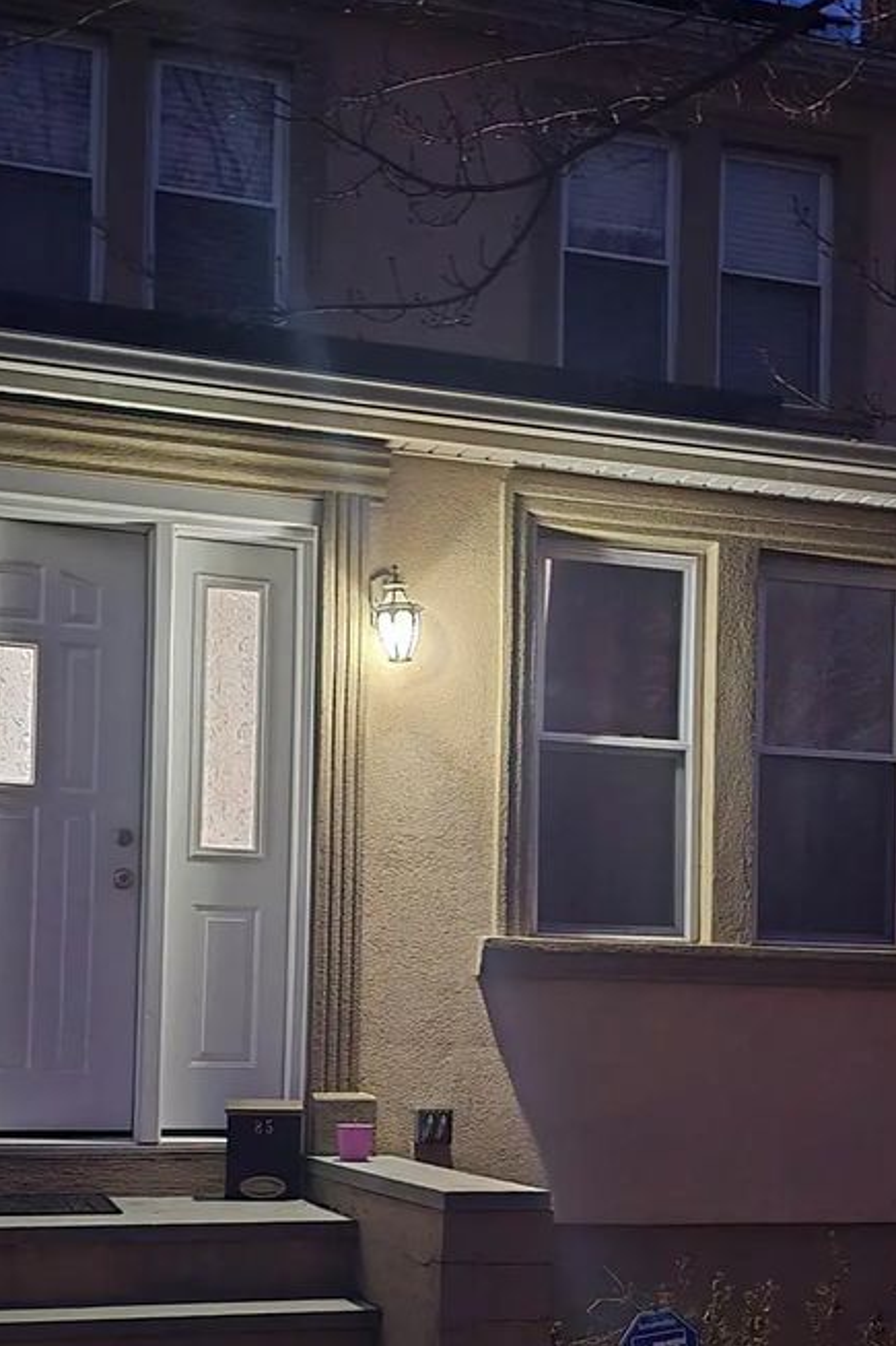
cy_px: 941
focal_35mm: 50
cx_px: 488
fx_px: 1868
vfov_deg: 39.0
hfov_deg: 27.0
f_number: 1.7
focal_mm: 6.3
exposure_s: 1/30
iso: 2000
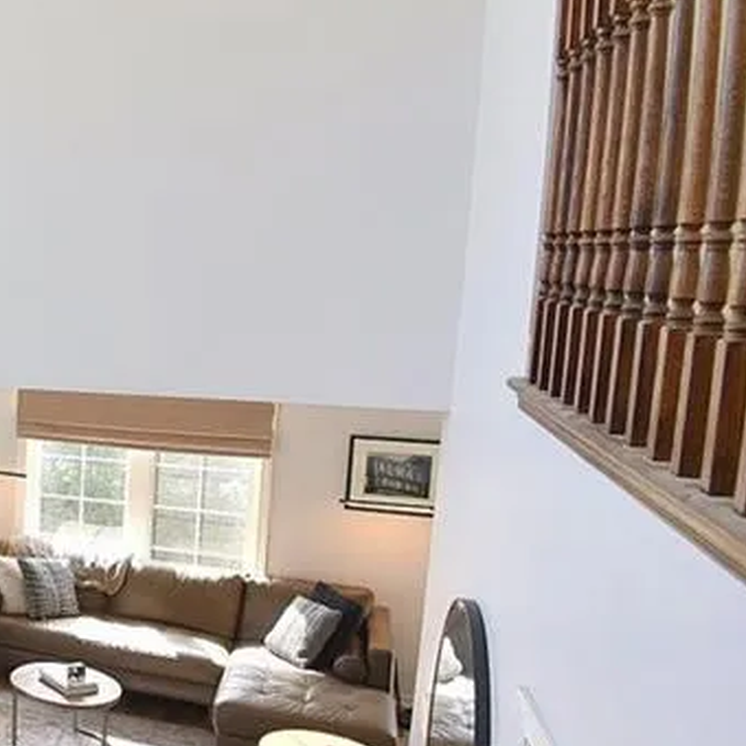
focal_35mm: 41
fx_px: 1000
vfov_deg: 40.9
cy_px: 416
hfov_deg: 28.5
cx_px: -342
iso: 500
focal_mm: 16
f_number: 6.3
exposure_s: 1/160
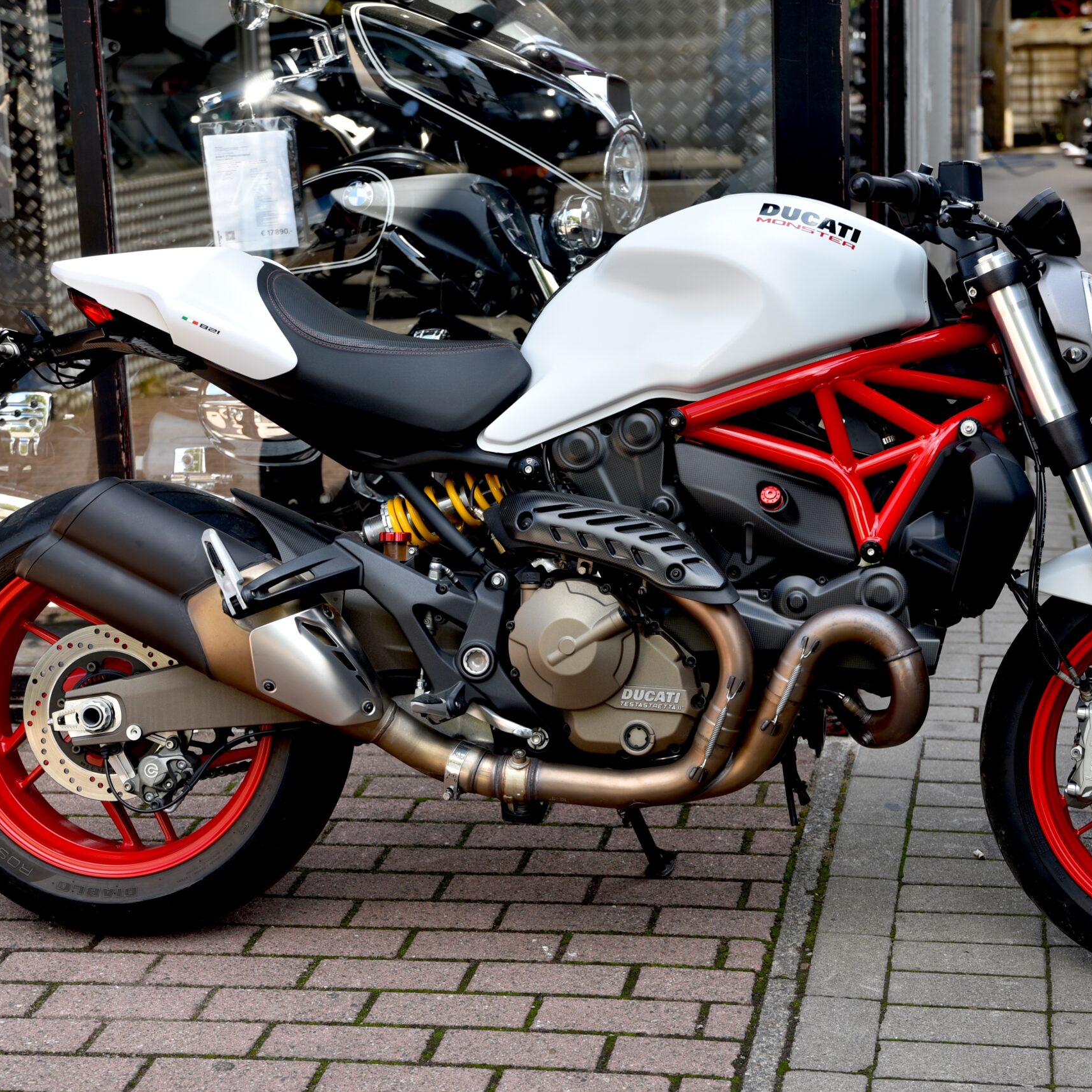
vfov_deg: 23.4
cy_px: 546
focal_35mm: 74
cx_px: 654
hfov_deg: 23.3
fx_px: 2641
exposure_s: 1/100
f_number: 5
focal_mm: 58
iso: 100
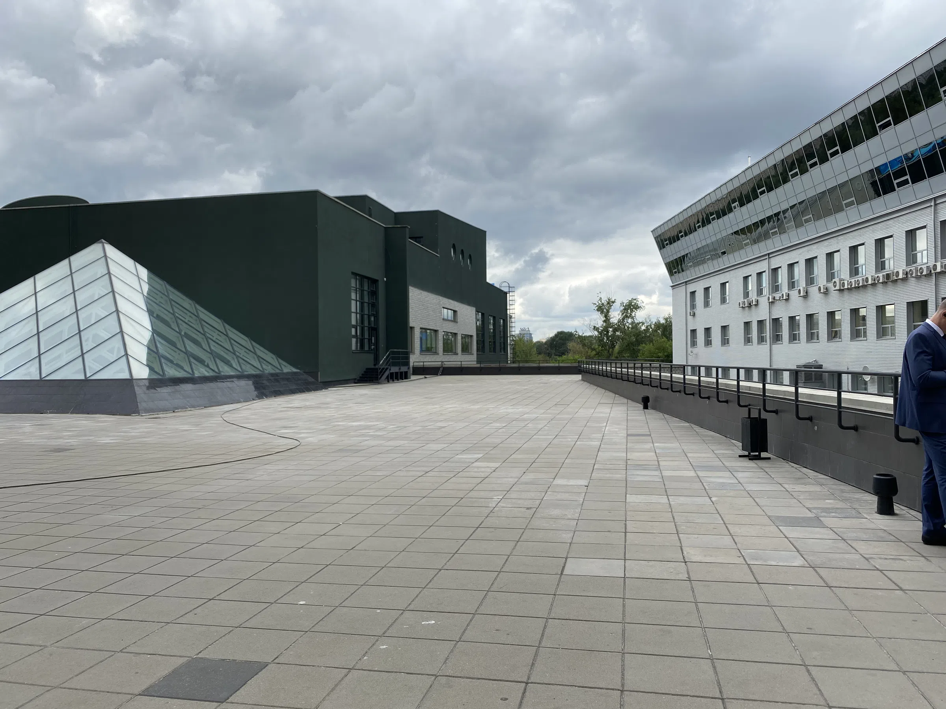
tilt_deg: -0.2
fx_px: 711
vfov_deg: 53.1
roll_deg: +0.6
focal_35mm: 26
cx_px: 473
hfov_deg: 67.3
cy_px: 354
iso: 32
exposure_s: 1/1157
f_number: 1.8
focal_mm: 4.25
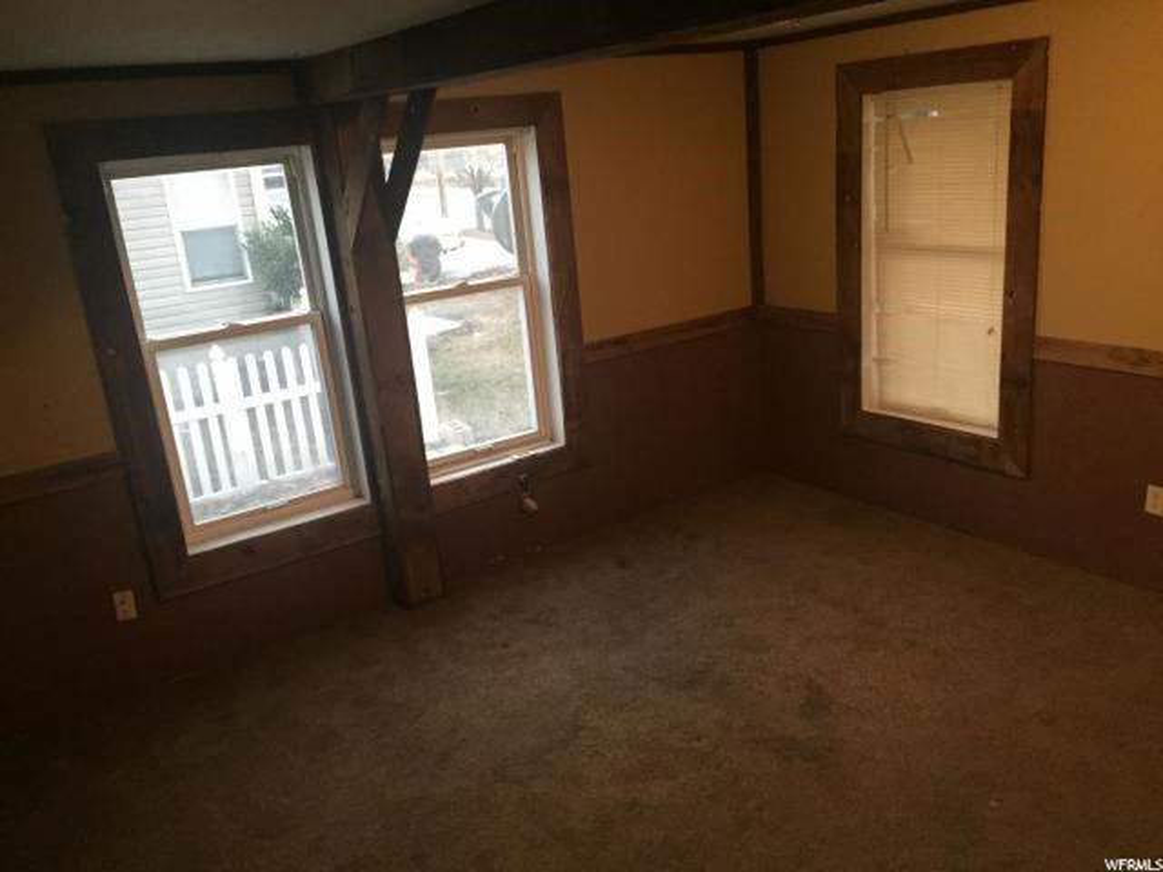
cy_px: 436
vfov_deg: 48.2
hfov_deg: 61.7
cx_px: 582
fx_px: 974
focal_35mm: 29
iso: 250
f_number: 2.2
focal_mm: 4.15
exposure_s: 1/24
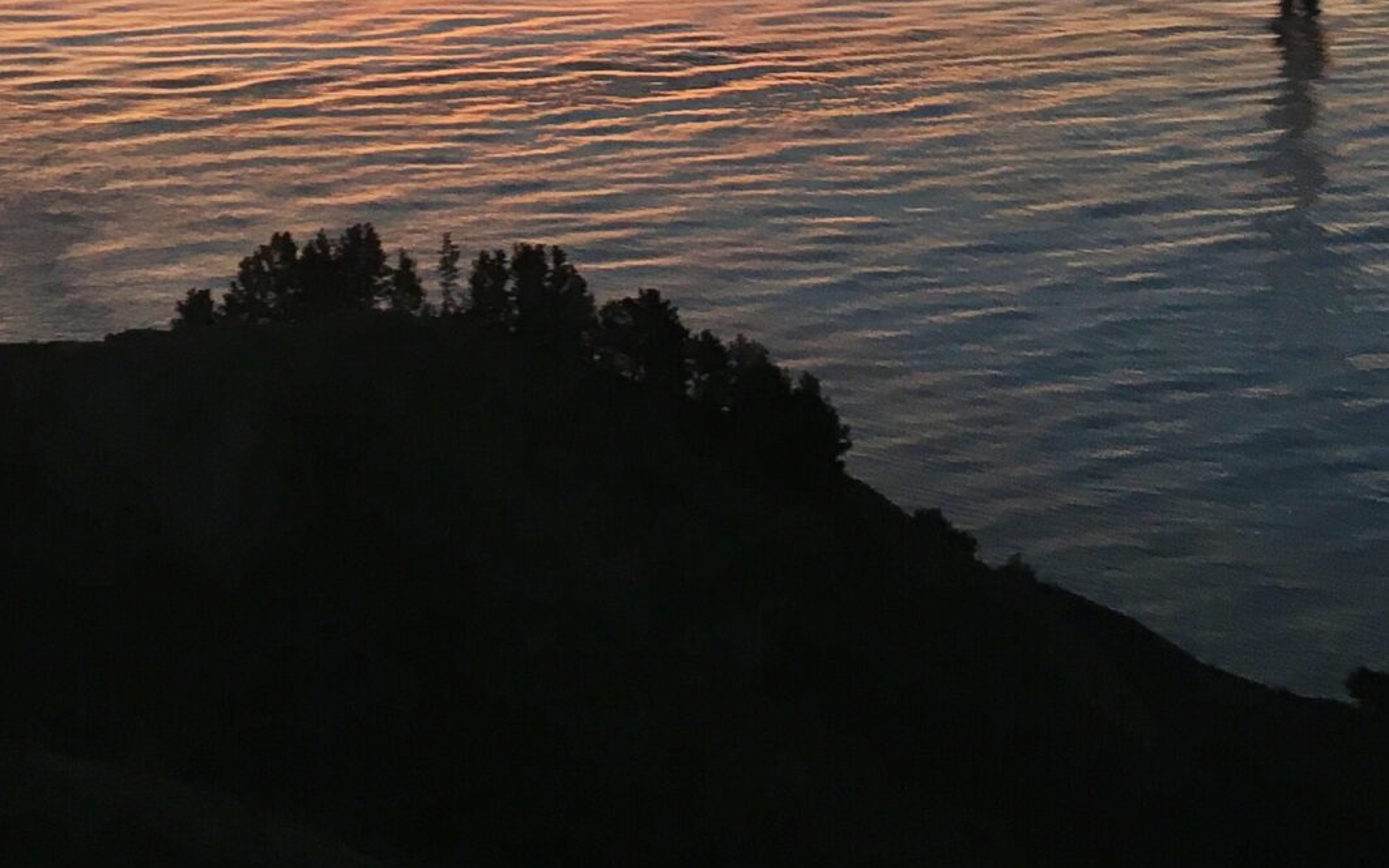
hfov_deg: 27.8
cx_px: 596
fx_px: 2802
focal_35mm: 74
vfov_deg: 16.4
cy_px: -351
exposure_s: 1/30
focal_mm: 4.15
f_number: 2.2
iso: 25
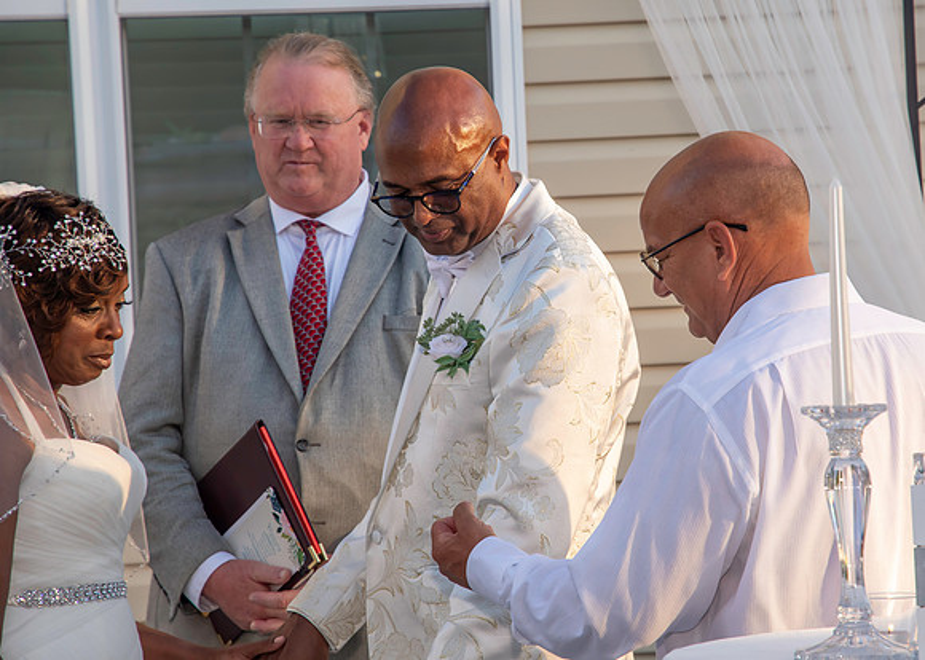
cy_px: 295
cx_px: 547
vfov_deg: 10.3
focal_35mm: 139
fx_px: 3648
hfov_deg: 14.4
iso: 400
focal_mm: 80
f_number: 6.3
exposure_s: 1/250
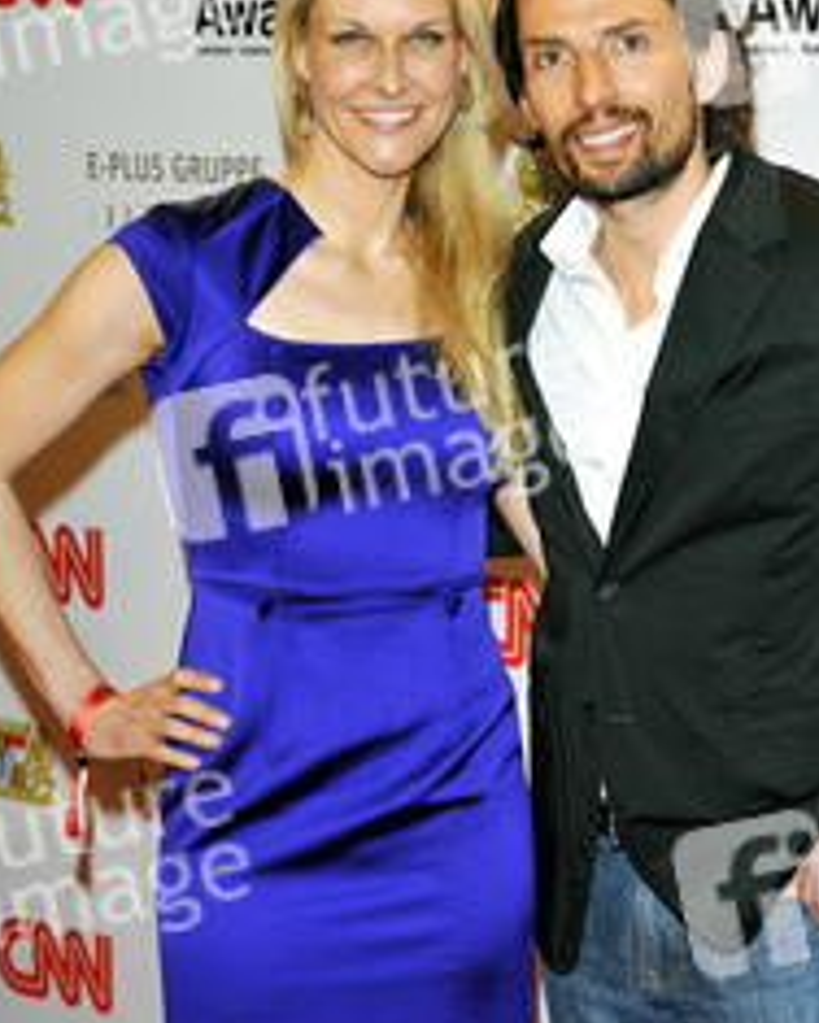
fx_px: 3151
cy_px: 657
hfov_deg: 14.8
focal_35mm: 104
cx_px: 503
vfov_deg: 18.4
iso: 800
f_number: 6.3
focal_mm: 65
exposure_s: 1/320
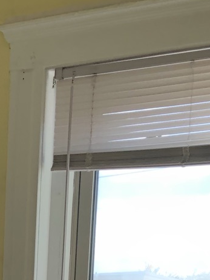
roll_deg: +0.5
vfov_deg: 13.2
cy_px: 595
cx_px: -179
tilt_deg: -12.0
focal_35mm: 124
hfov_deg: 11.1
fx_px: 1002
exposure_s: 1/120
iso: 40
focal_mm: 3.99
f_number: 1.8
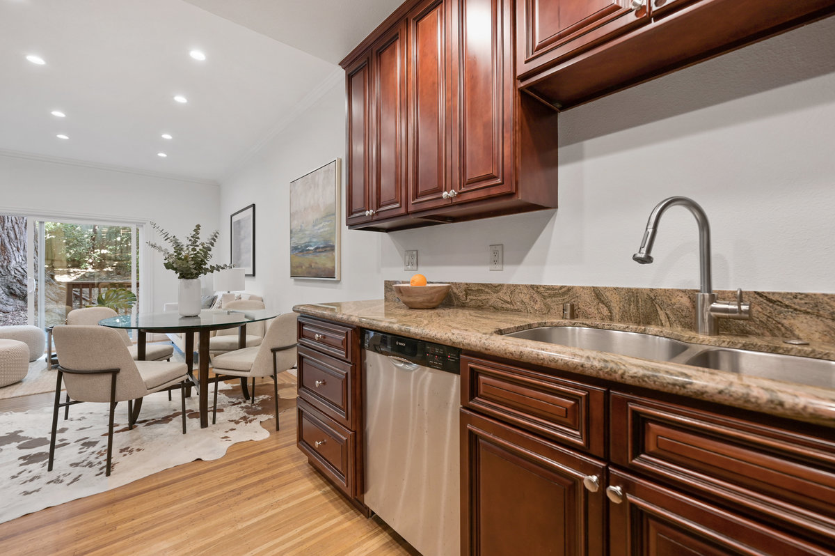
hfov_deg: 100.4
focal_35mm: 15
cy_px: 278
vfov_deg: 77.2
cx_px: 418
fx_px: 348
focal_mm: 15
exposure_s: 1/100
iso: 400
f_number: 4.5
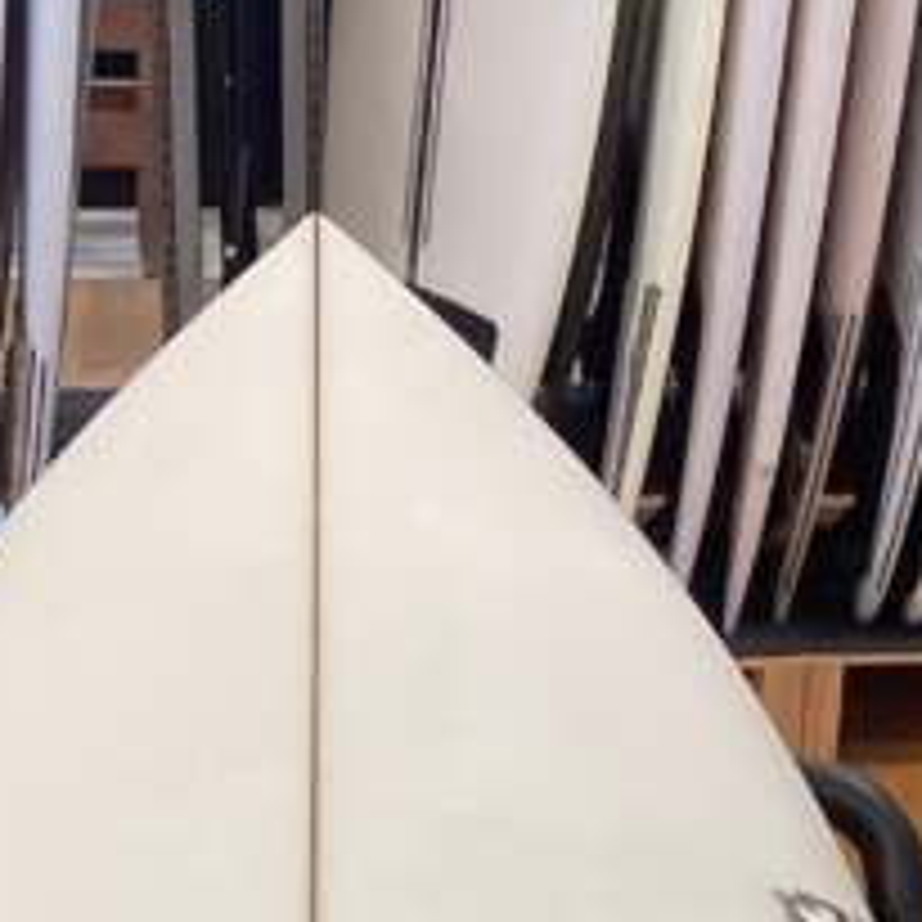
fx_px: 3224
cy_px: 1538
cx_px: 387
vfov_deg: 14.7
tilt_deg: -35.1
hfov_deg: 16.3
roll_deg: +1.0
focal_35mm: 107
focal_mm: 3.3
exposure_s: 1/100
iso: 100
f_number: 2.4
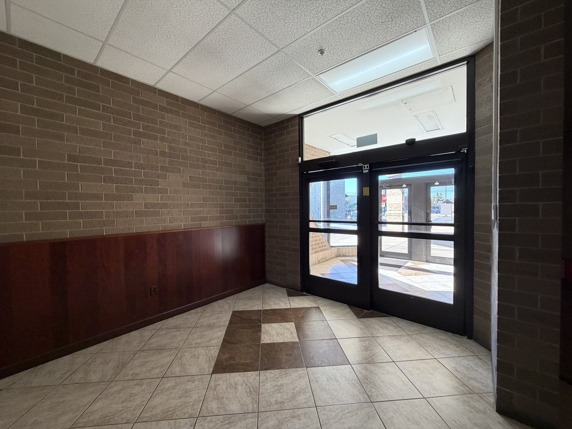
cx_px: 286
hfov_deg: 102.1
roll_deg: +0.6
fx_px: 231
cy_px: 214
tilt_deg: -2.1
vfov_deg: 85.7
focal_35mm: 14
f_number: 2.2
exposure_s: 1/121
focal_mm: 2.22
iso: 250
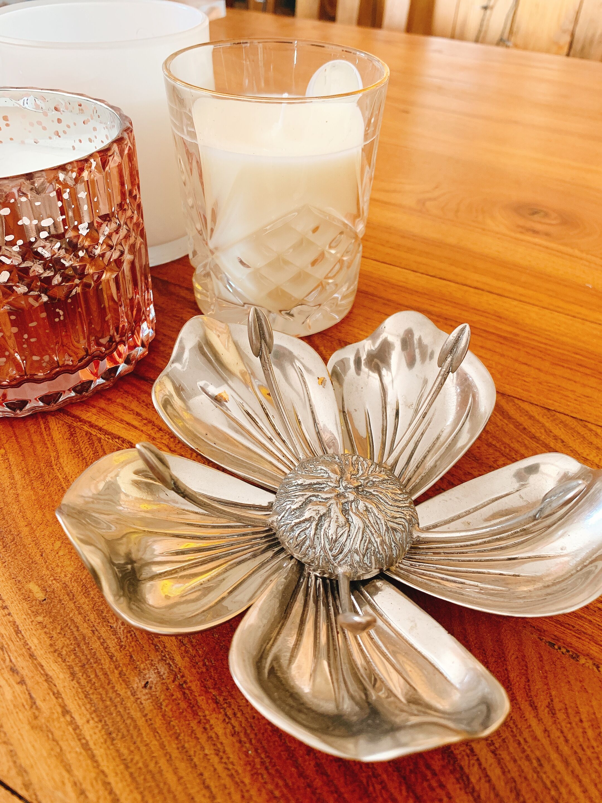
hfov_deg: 53.1
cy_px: 402
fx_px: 603
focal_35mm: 26
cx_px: 301
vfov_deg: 67.3
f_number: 1.8
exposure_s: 1/60
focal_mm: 4.25
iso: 160
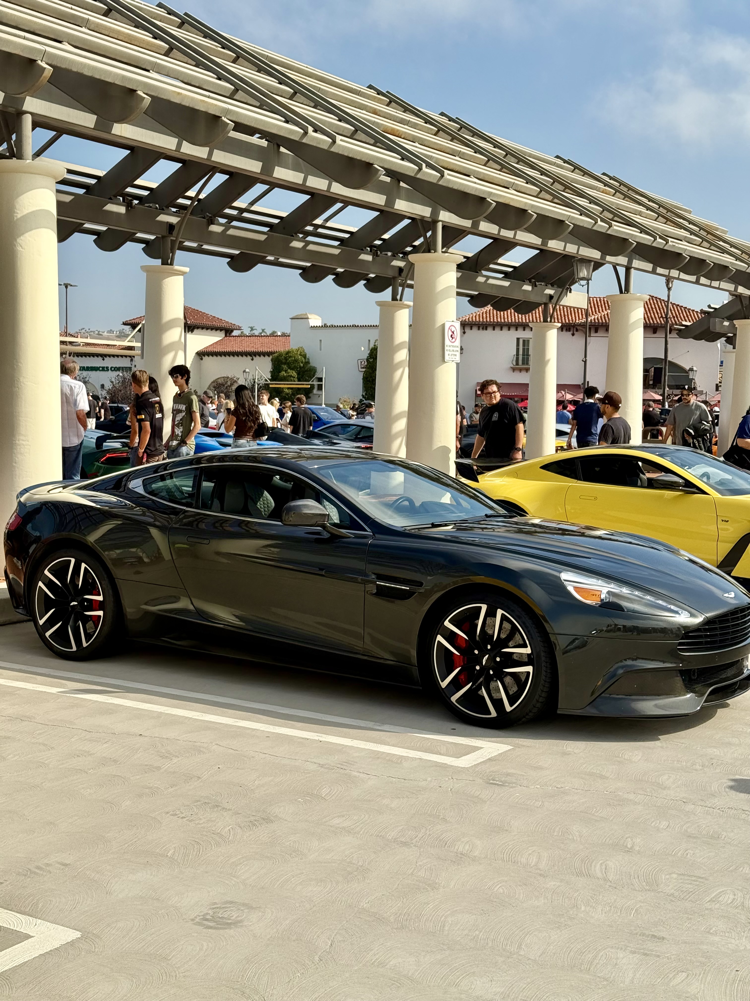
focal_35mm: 48
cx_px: 375
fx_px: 1387
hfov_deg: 30.3
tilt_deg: -3.1
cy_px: 500
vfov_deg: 39.7
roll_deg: -1.5
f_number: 1.78
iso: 100
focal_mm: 6.76
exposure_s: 1/1754
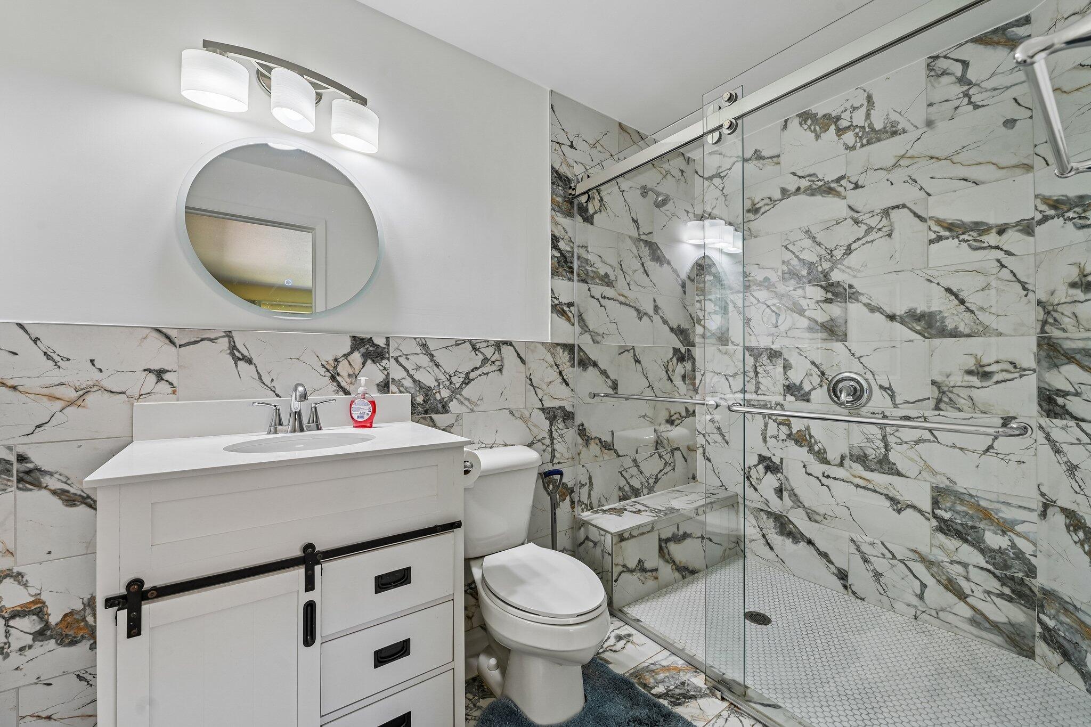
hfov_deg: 104.3
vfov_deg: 81.2
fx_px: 424
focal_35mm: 14
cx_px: 546
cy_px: 364
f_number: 8
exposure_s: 1/13
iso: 140
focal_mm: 14
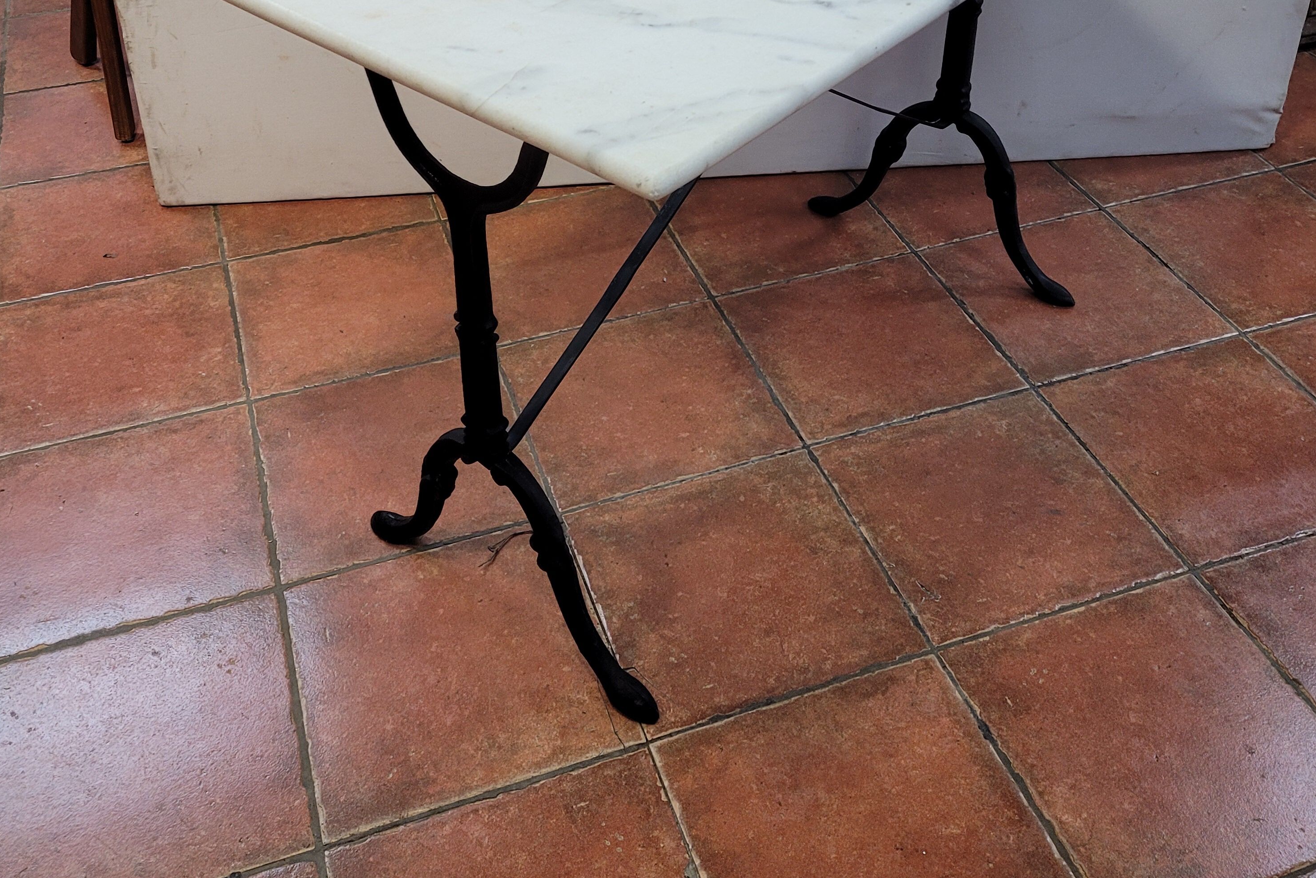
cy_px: 278
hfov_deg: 51.9
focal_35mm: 37
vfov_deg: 35.5
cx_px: 652
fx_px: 1353
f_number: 1.8
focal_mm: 5.4
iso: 200
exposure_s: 1/50
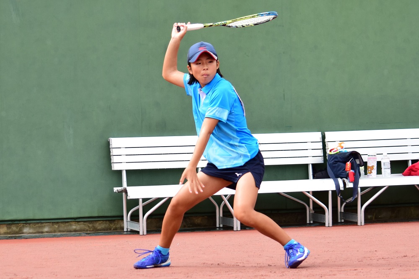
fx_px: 1483
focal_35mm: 128
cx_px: 210
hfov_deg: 16.1
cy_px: 140
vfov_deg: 10.7
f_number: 4.5
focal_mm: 85
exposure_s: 1/1250
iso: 400
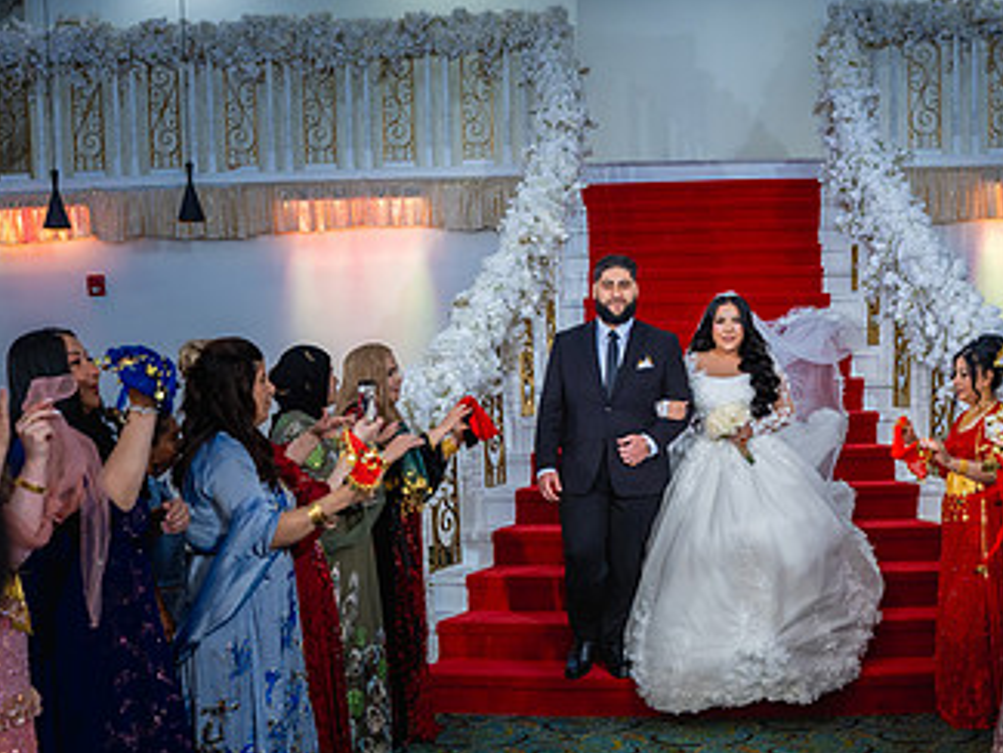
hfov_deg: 39.3
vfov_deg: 29.8
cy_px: 566
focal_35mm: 48
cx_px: 642
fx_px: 1391
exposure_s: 1/160
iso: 800
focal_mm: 28
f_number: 2.8
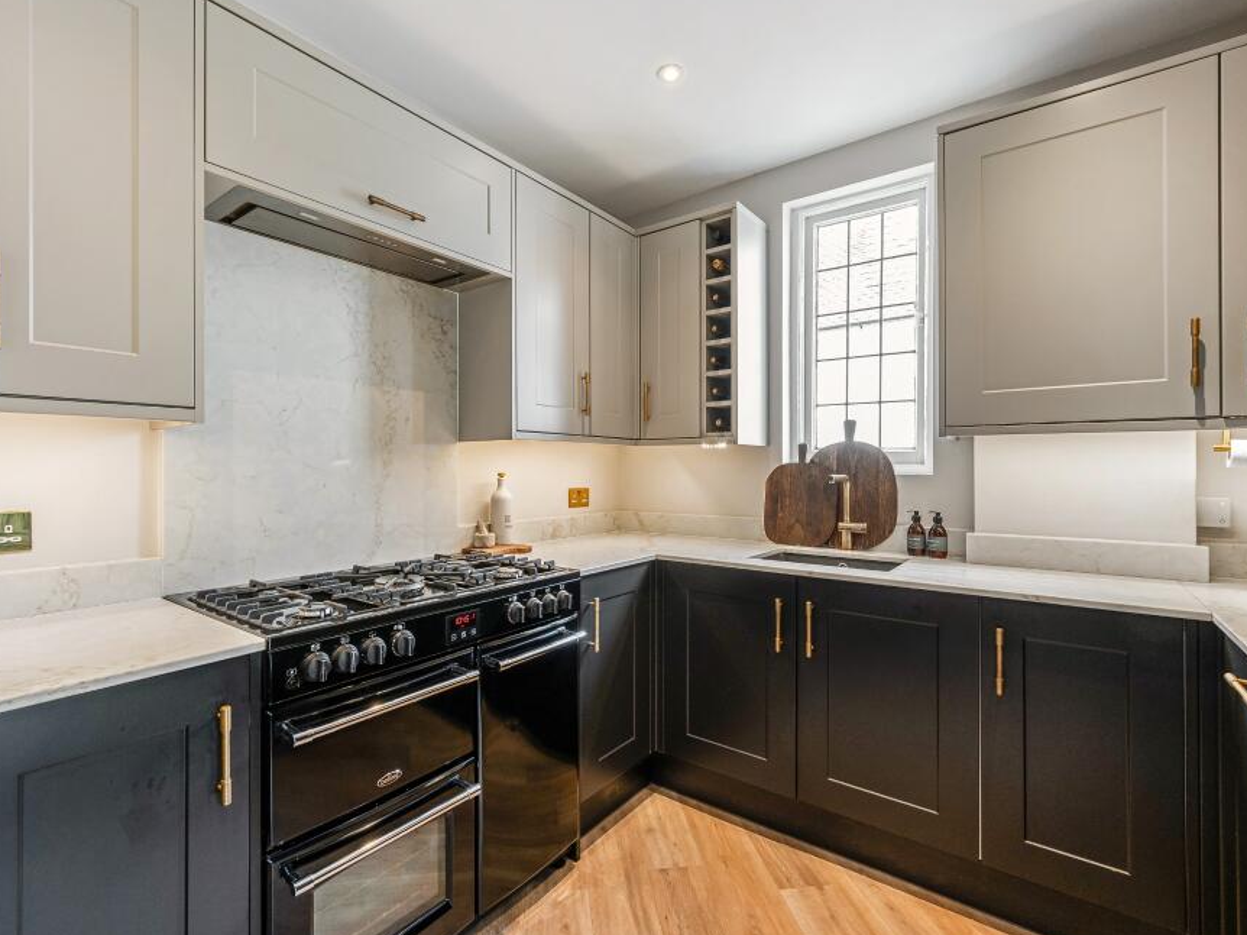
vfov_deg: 78.1
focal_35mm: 16
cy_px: 475
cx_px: 615
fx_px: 576
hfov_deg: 94.5
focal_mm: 14
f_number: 10
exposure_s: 1/5
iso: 250
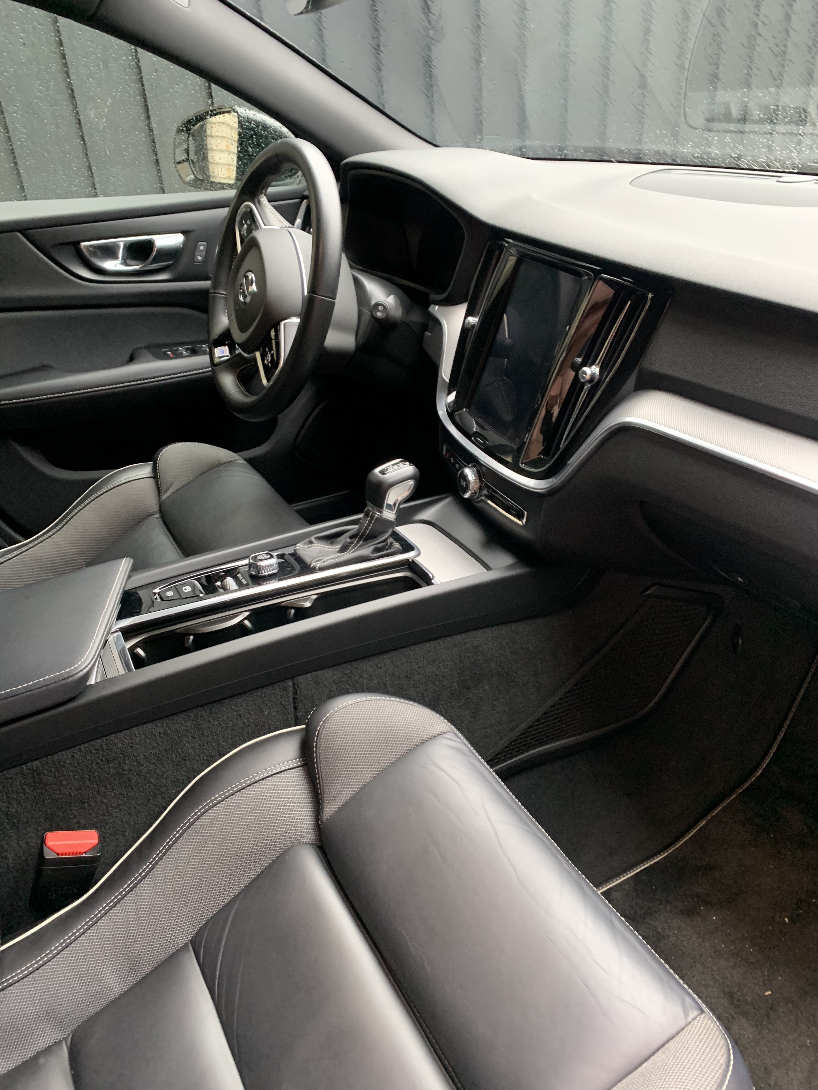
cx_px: 409
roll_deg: +4.9
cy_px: 545
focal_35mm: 26
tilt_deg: -26.9
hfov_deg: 53.1
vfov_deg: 67.3
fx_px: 819
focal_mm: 4.25
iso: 250
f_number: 1.8
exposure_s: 1/60
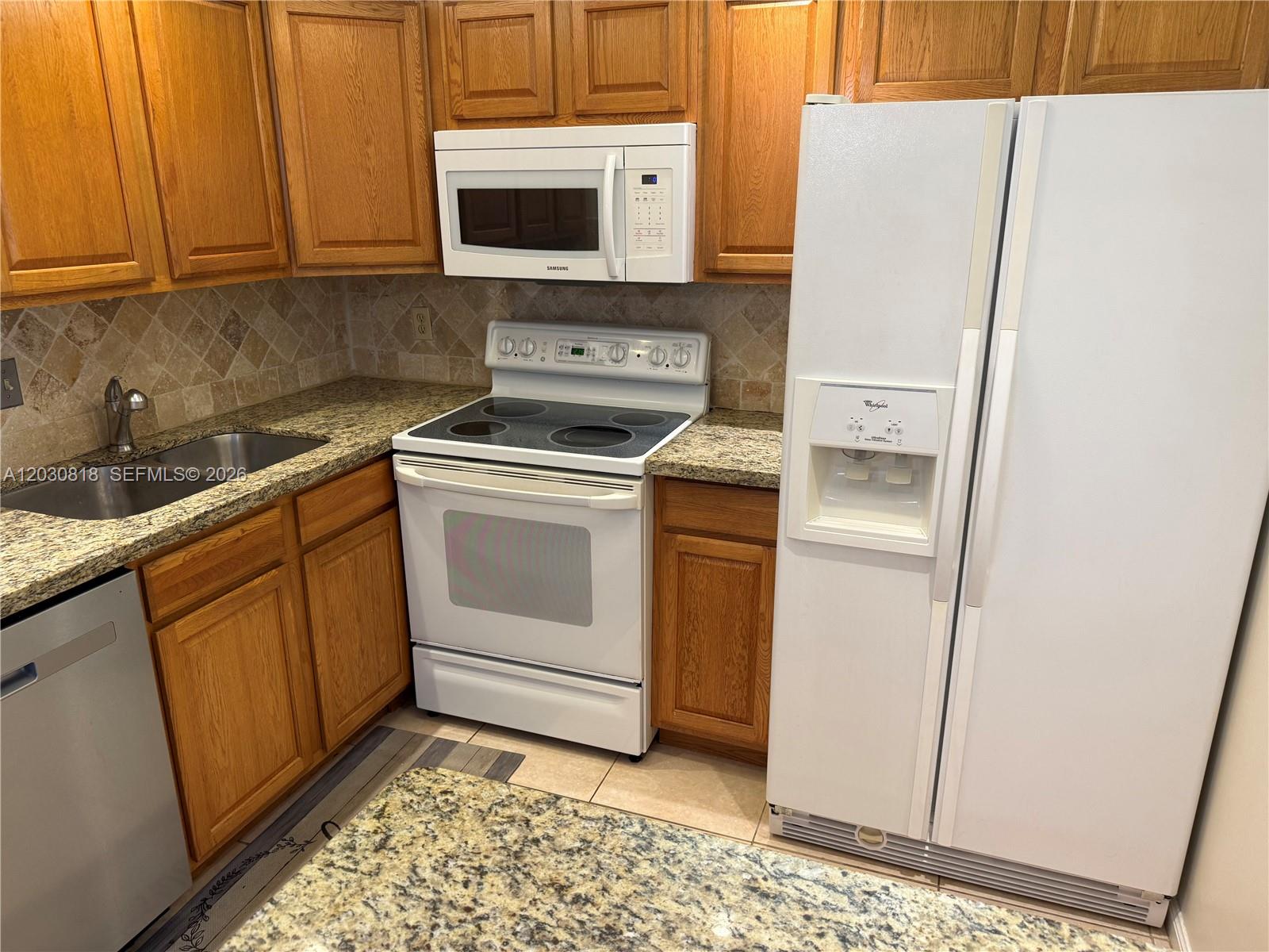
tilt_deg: -17.4
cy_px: 476
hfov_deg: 71.6
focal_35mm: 24
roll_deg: +0.2
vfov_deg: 56.8
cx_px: 634
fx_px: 880
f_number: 1.78
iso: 125
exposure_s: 1/120
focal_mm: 6.76
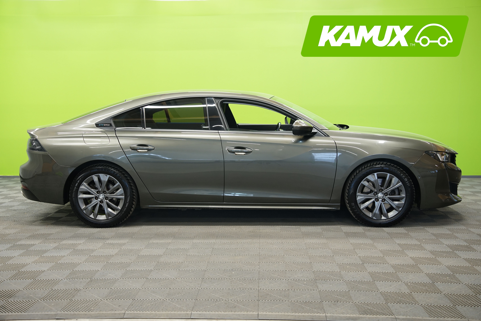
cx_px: 240
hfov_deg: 48.5
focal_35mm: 40
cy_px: 160
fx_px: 534
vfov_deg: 33.4
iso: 500
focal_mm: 40
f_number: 4.5
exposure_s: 1/15
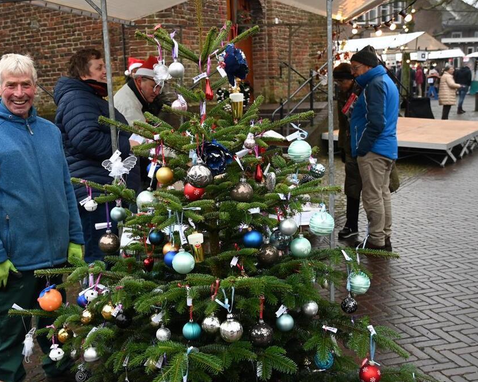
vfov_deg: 35.7
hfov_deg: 43.7
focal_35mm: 42
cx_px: 204
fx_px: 594
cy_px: 192
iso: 800
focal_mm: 25
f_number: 3.8
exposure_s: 1/125
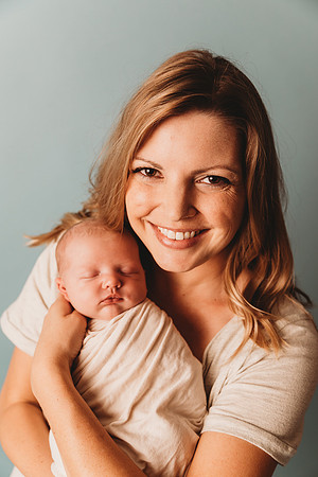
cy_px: 238
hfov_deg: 33.4
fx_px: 530
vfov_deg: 48.5
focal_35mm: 40
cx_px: 159
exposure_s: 1/160
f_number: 4.5
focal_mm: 40
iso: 160
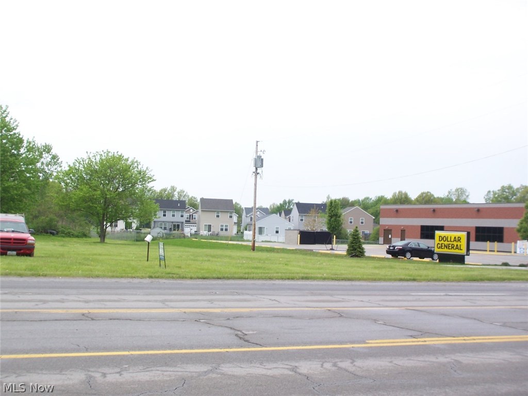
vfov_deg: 29.7
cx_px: 264
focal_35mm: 49
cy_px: 198
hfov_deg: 38.9
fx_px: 747
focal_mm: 8
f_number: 4
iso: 64
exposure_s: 1/250
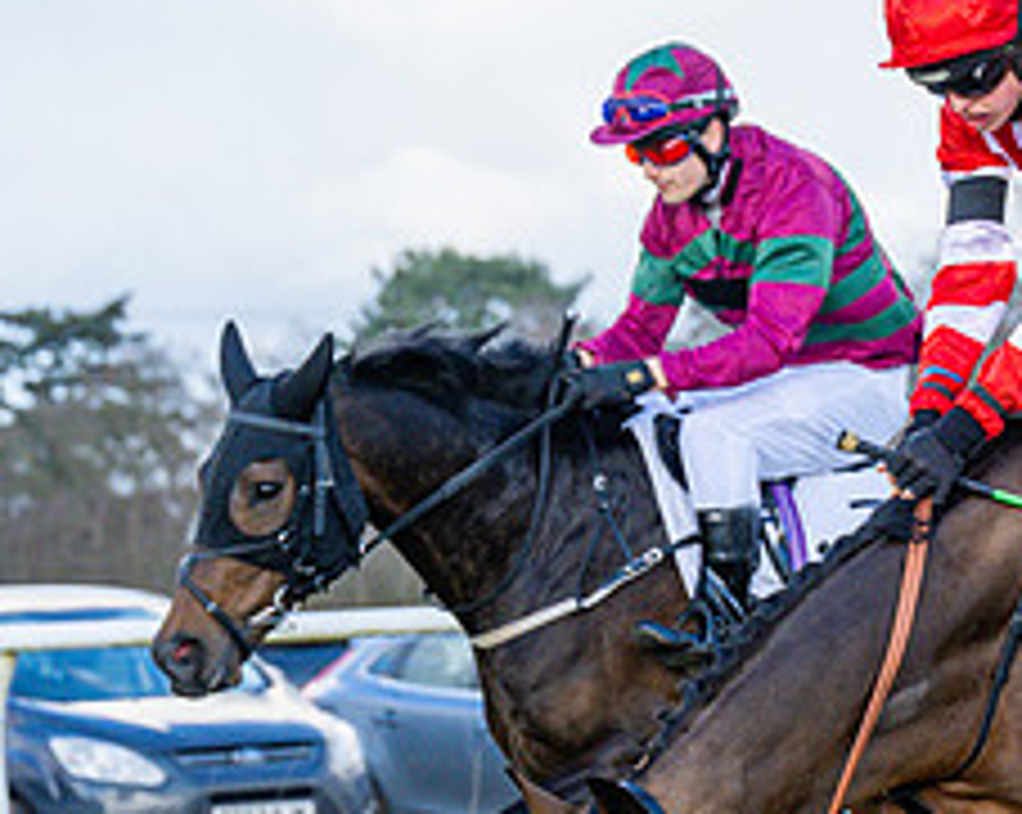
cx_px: 1445
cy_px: 456
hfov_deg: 7.5
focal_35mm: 256
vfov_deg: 6.0
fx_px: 7733
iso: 500
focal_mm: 70
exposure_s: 1/2000
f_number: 4
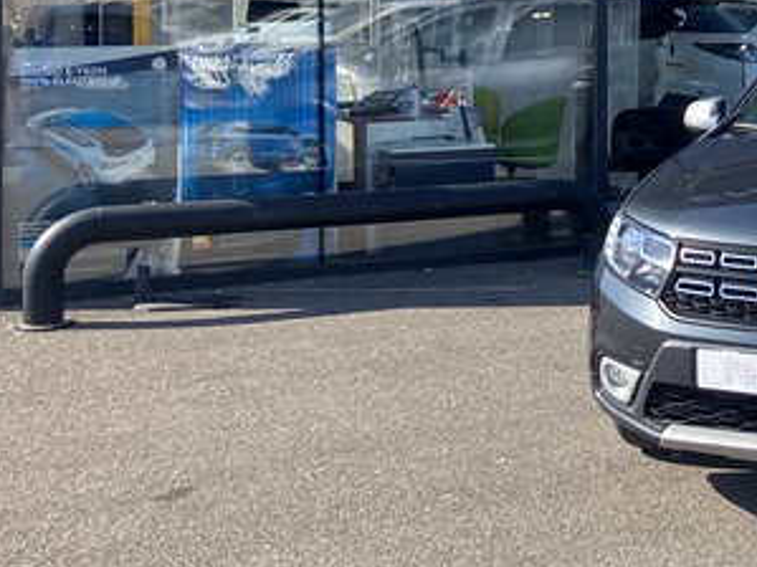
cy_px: -5
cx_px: 901
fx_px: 1639
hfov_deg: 23.8
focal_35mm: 75
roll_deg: +1.5
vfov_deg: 19.1
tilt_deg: +0.2
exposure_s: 1/704
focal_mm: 3.99
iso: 32
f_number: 1.8
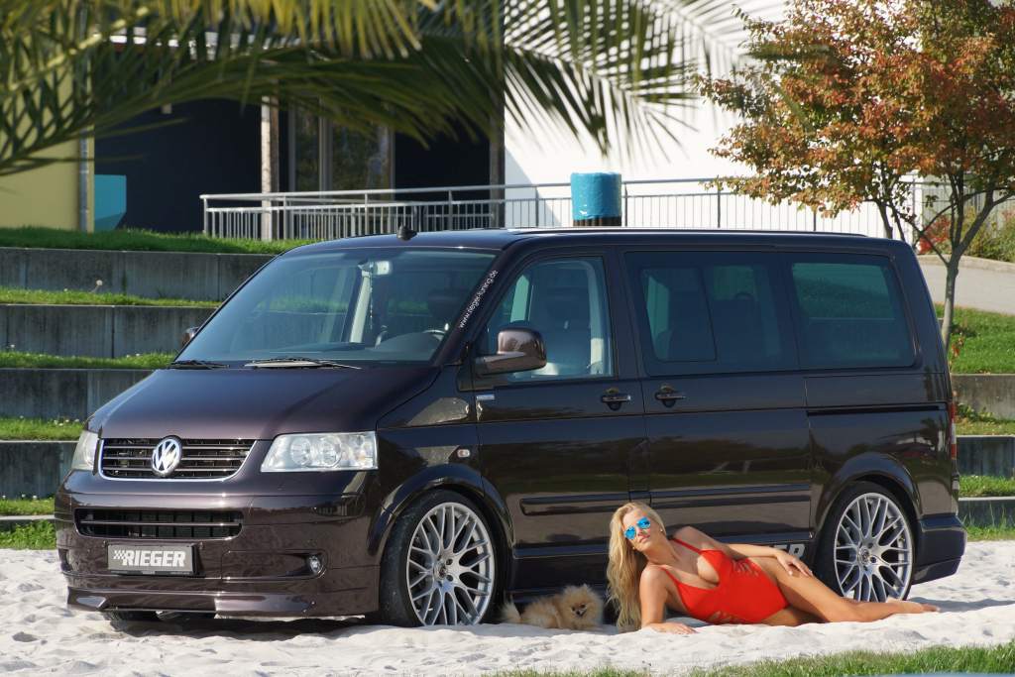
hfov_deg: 10.2
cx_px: 508
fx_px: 5710
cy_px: 338
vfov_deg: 6.8
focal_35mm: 202
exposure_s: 1/640
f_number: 9
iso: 400
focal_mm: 135
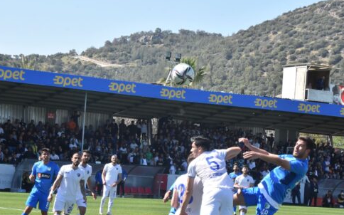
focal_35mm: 125
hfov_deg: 16.8
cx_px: 163
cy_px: 135
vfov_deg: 10.5
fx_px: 1168
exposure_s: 1/800
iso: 1250
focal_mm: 65
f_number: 14
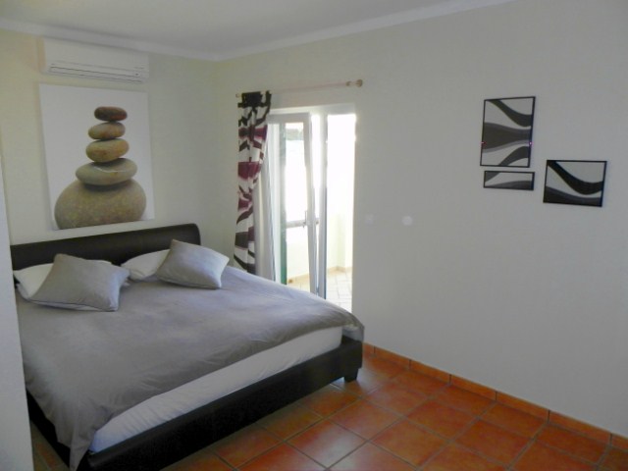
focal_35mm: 26
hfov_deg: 67.3
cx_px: 314
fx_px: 472
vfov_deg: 53.1
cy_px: 236
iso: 160
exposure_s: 1/72.4
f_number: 3.5
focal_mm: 4.6
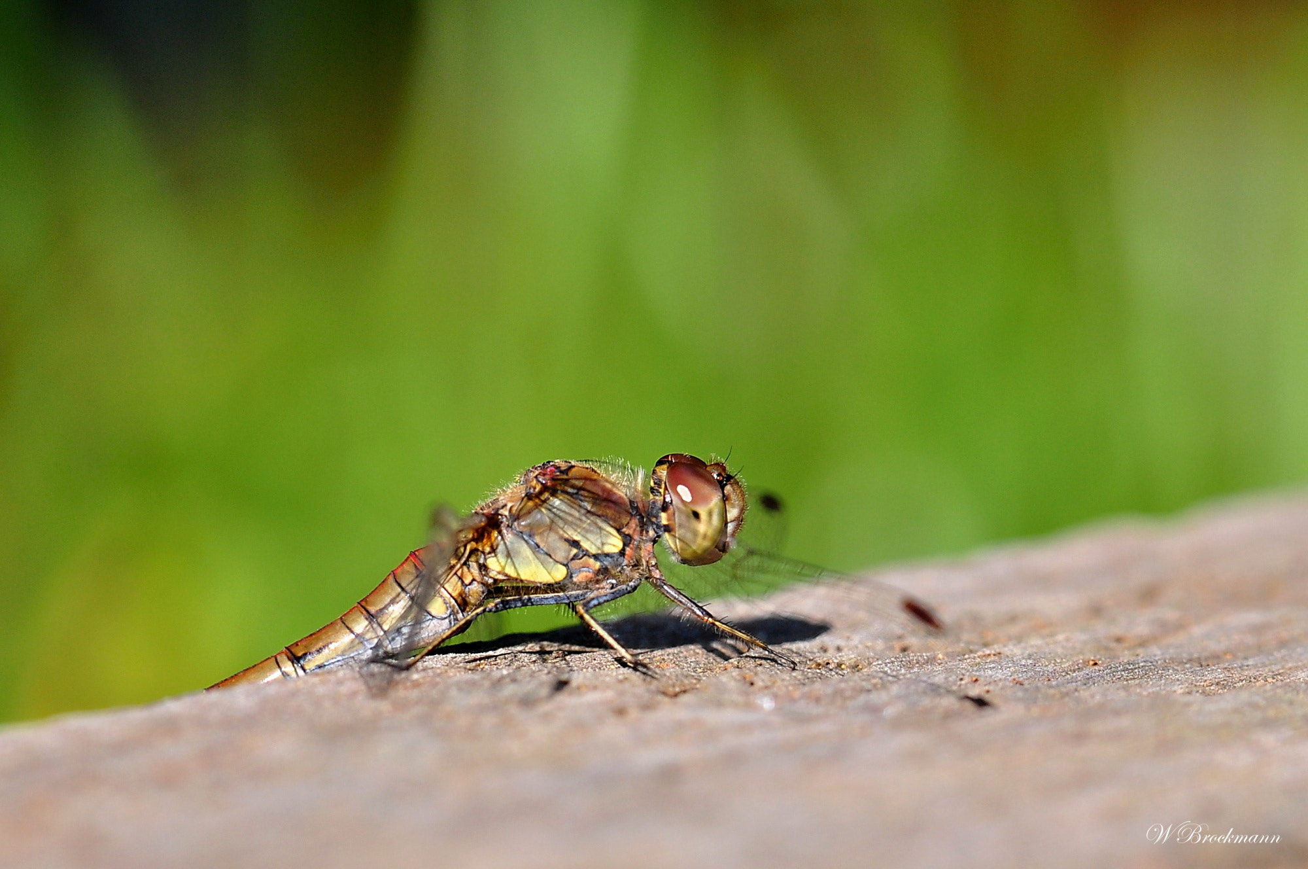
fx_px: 3266
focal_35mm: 90
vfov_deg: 15.1
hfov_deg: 22.6
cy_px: 434
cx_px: 654
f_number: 8
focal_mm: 60
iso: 200
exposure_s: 1/500
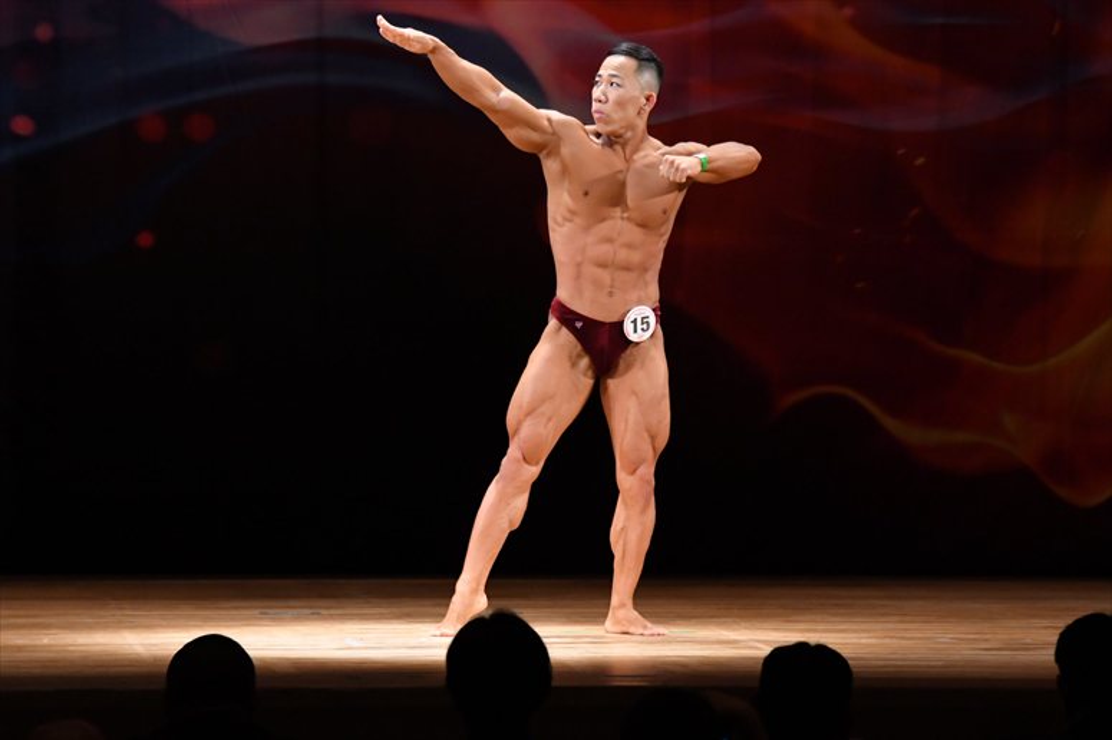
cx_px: 556
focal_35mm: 240
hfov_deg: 8.6
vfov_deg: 5.7
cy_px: 370
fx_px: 7410
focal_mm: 160
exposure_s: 1/400
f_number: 5.6
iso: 4000
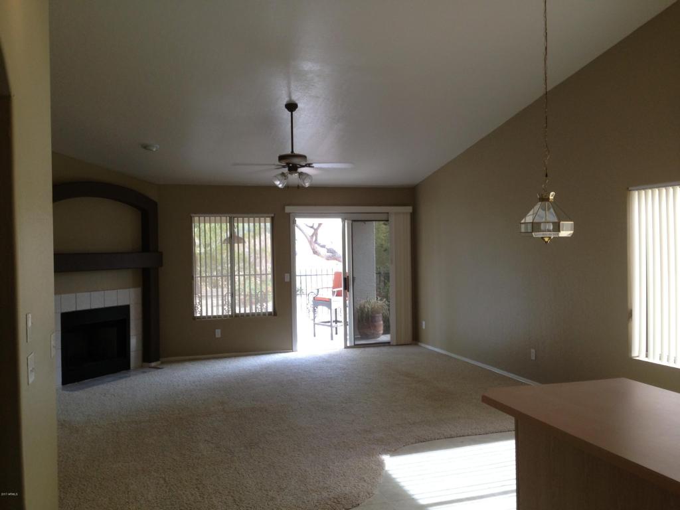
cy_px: 255
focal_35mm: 33
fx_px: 648
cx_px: 340
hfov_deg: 55.4
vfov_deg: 42.9
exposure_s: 1/60
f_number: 2.4
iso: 64
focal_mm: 4.13
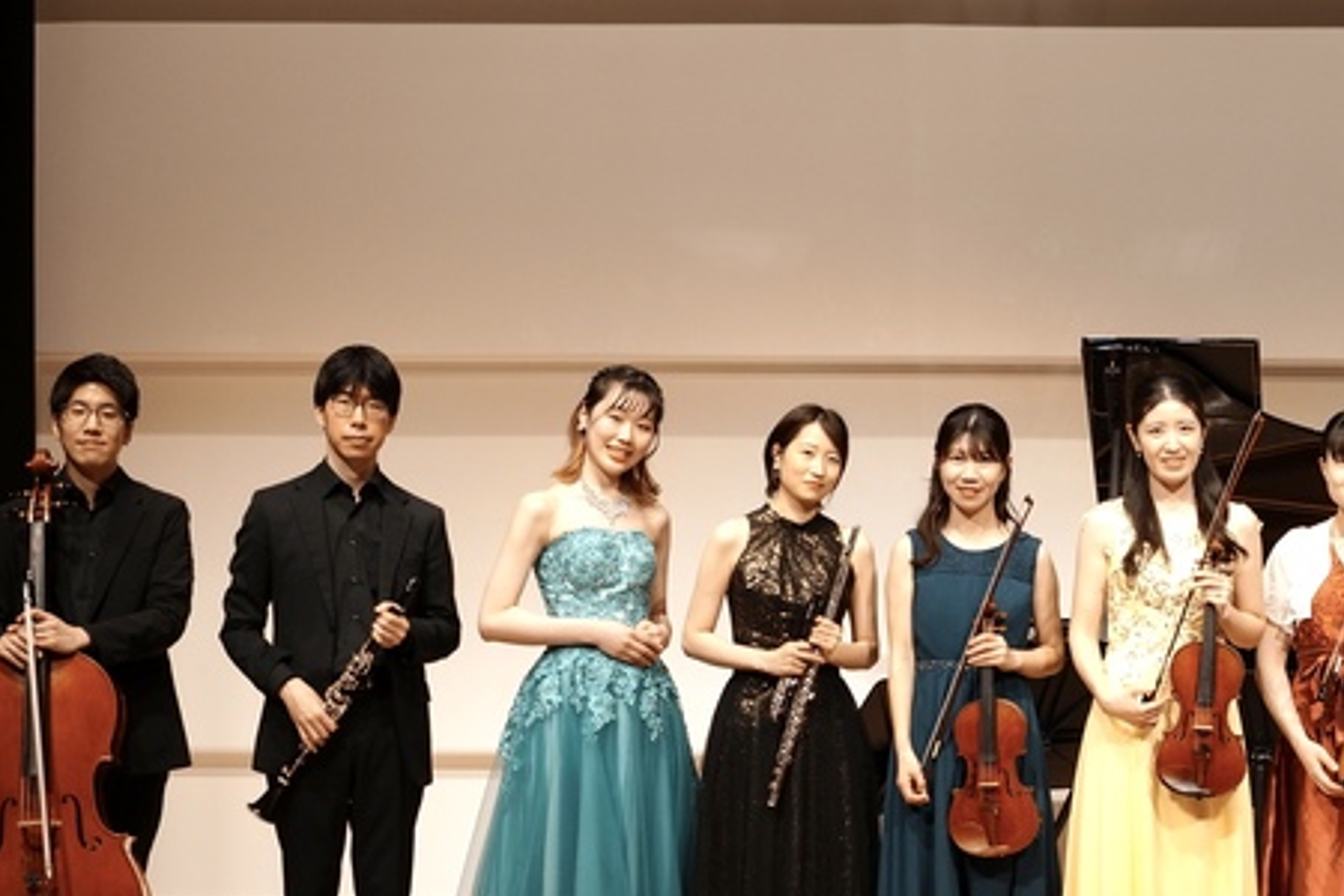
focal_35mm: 102
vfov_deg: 13.4
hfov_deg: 19.6
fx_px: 3791
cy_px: 647
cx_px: 1317
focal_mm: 45.7
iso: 1000
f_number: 5.2
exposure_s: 1/160
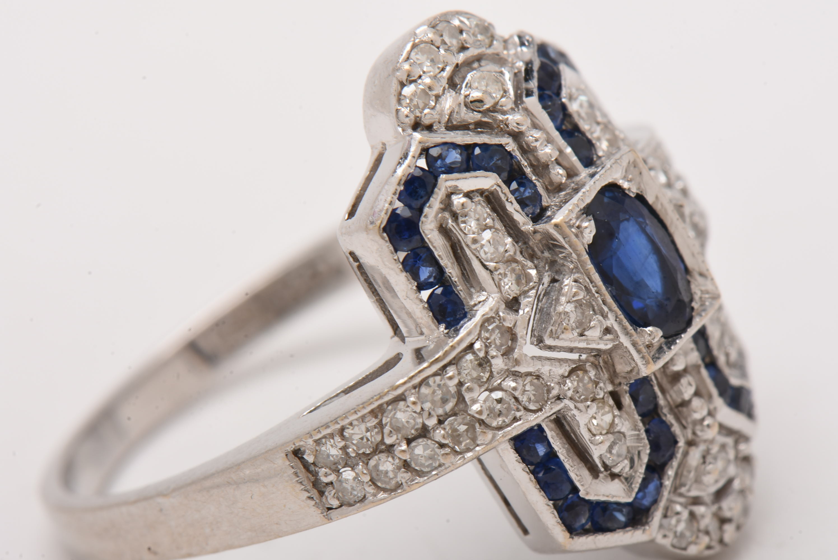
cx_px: 419
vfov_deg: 10.8
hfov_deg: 16.1
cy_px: 280
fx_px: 2970
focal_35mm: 128
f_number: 25
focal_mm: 85
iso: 100
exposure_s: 1/125
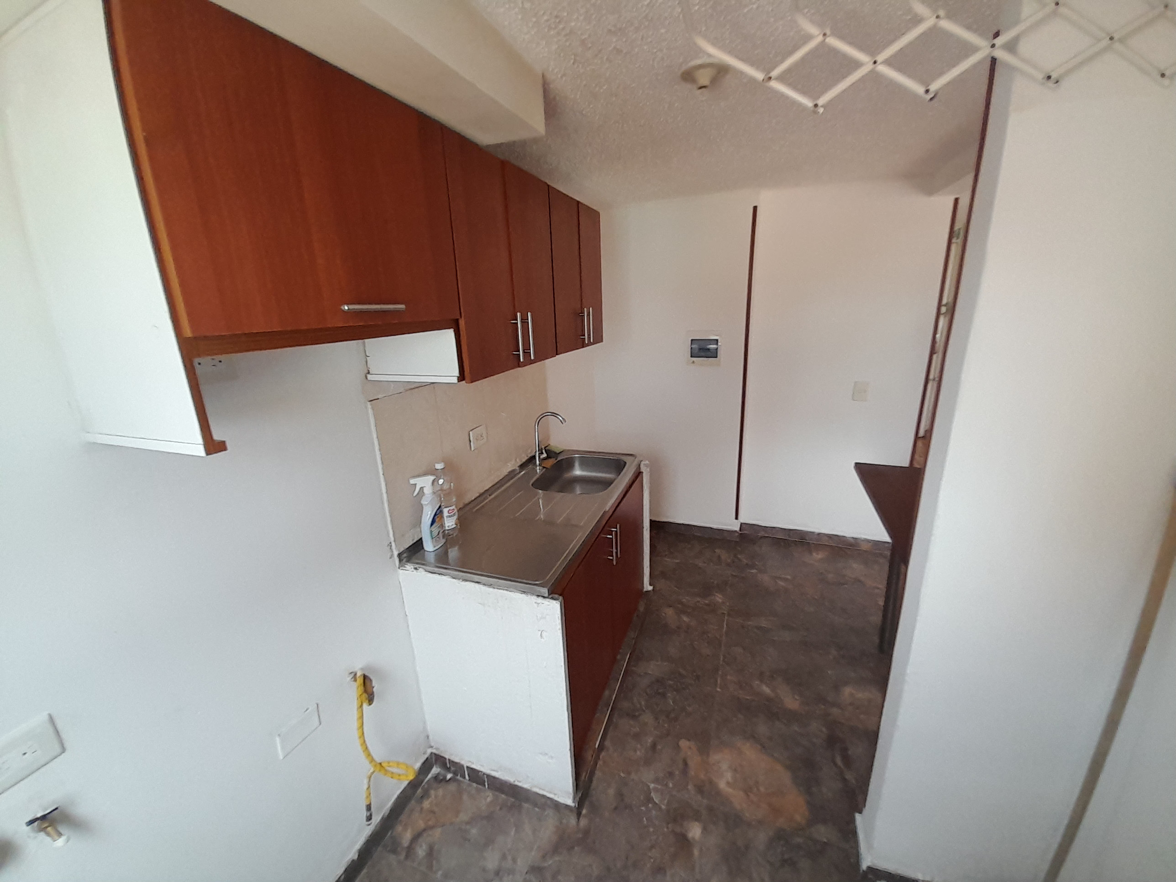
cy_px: 441
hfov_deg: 106.2
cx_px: 588
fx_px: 442
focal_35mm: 13
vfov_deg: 89.9
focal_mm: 1.13
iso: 64
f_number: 2.2
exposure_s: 1/50
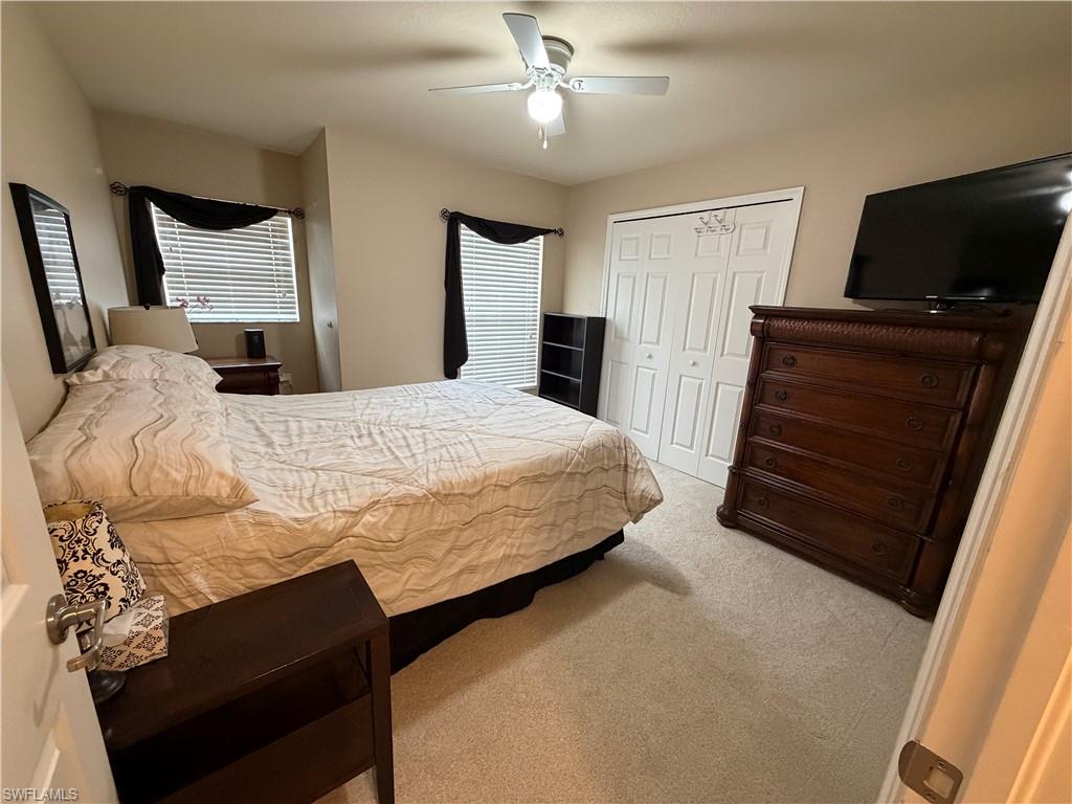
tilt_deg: -14.6
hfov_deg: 102.1
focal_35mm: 14
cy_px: 402
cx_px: 536
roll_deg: -2.0
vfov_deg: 85.7
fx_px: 434
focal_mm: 2.22
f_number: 2.2
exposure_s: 1/60
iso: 500
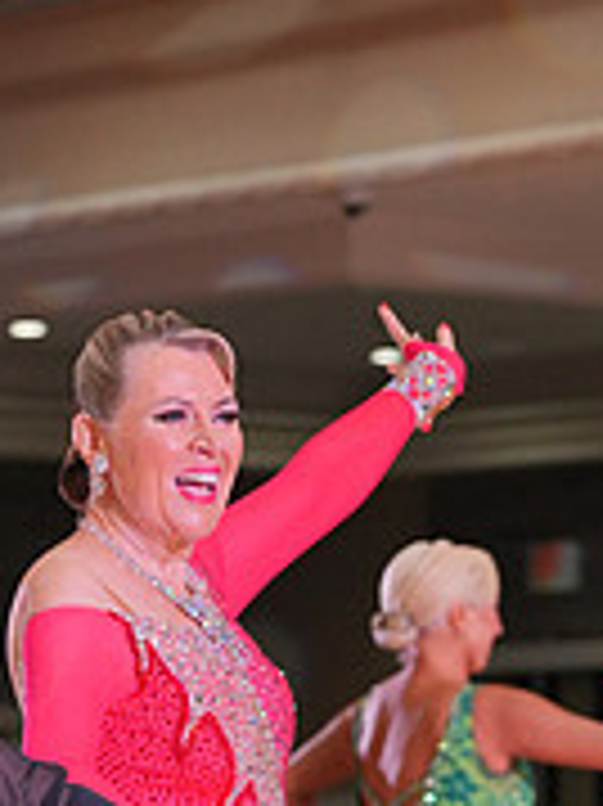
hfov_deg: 6.2
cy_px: 1031
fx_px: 5511
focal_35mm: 237
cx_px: -115
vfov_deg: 8.3
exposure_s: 1/400
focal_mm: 76
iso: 2000
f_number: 4
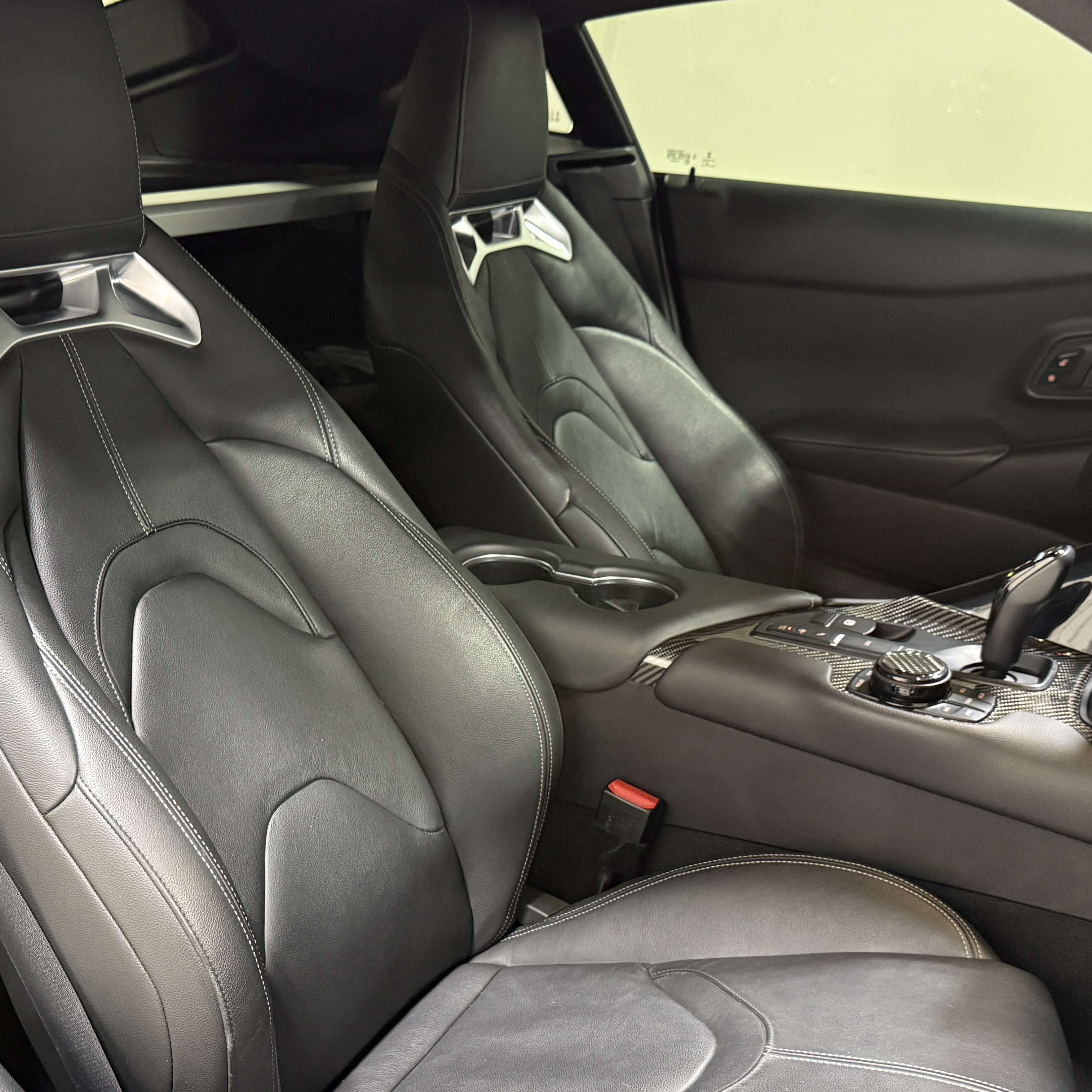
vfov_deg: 41.6
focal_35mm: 40
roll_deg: -0.2
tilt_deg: -22.4
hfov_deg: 41.6
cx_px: 421
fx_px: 1428
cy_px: 672
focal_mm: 6.76
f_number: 1.78
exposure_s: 1/60
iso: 640
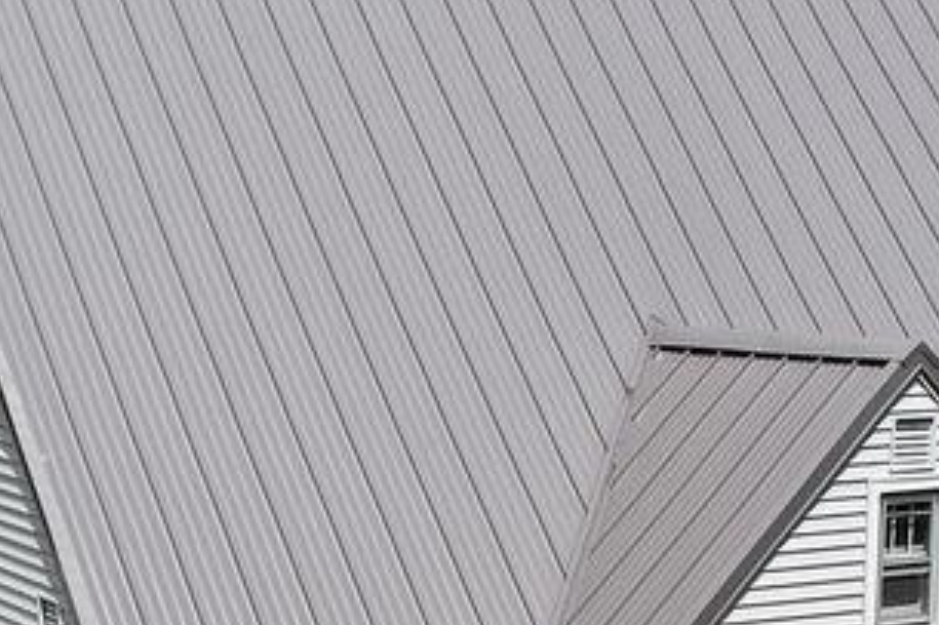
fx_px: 2711
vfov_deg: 12.5
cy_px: 917
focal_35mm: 104
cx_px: 336
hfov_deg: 19.6
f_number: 2.8
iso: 110
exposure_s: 1/2500
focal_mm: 8.38
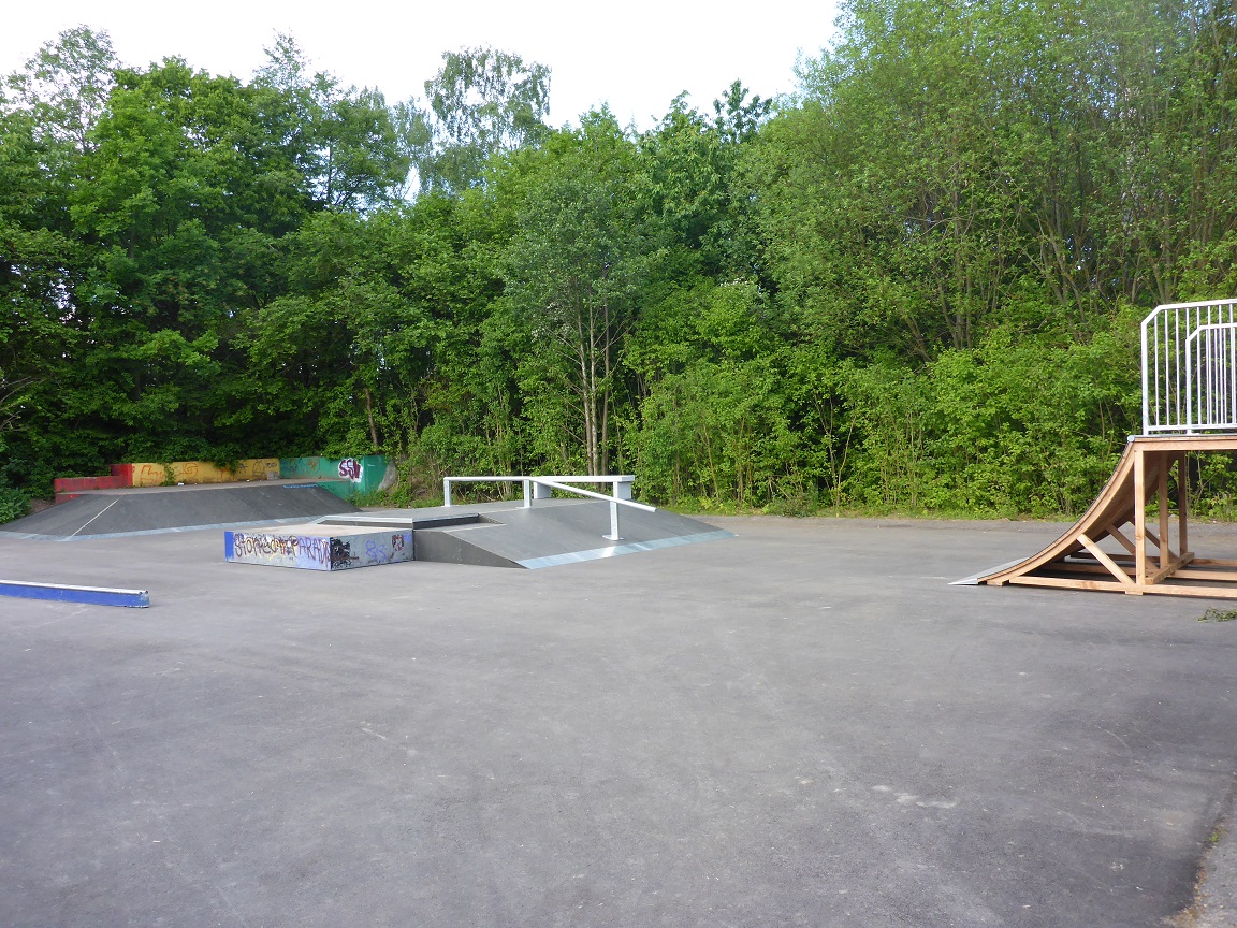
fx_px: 1001
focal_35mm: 28
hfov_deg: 63.4
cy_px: 464
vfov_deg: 49.7
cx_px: 618
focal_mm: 4.9
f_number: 3.3
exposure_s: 1/60
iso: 160
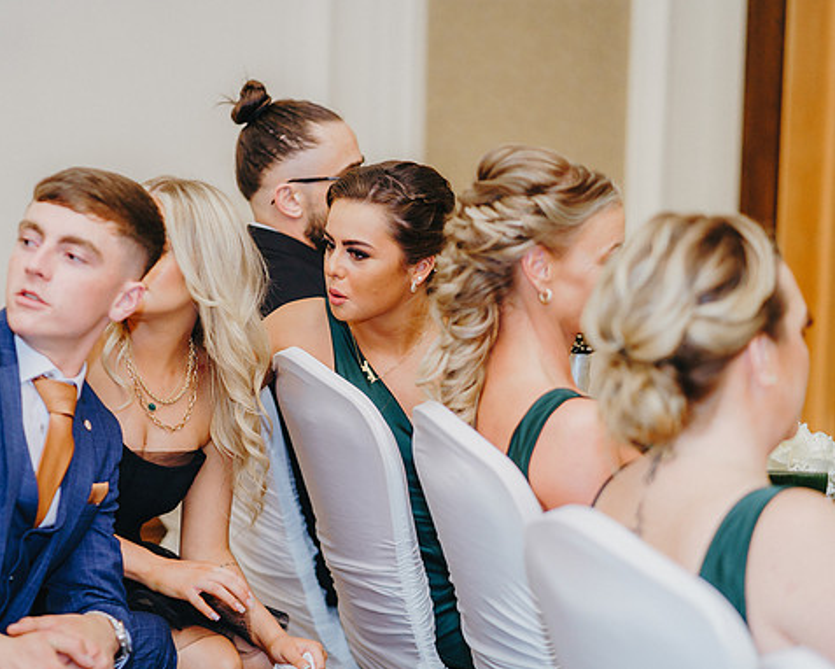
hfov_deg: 19.7
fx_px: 2398
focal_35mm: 97
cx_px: 334
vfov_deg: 15.9
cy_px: 334
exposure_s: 1/200
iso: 1250
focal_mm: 85
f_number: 2.2
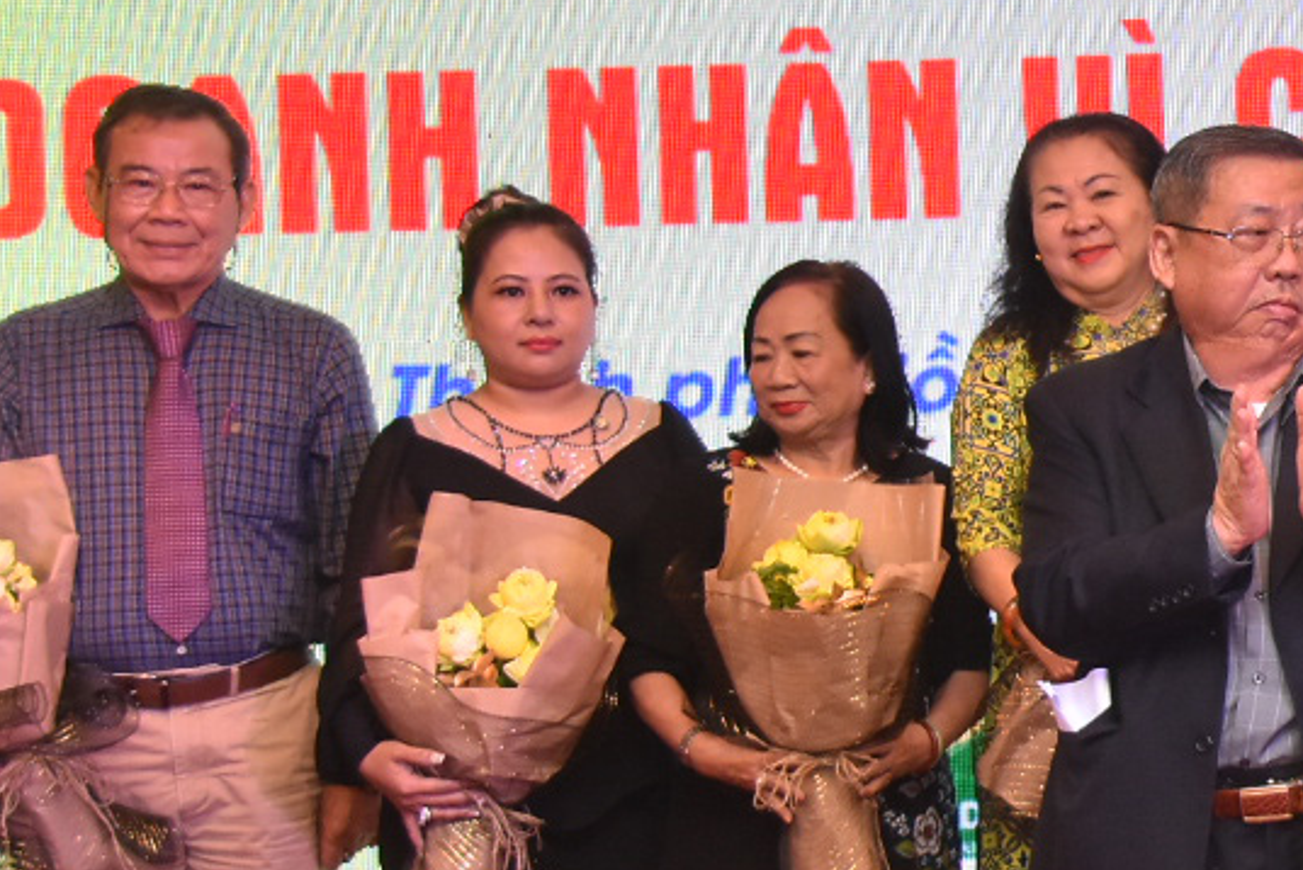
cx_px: 1928
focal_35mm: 145
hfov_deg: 13.4
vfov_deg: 9.5
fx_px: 5251
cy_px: 457
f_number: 4
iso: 1000
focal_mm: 32
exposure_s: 1/250
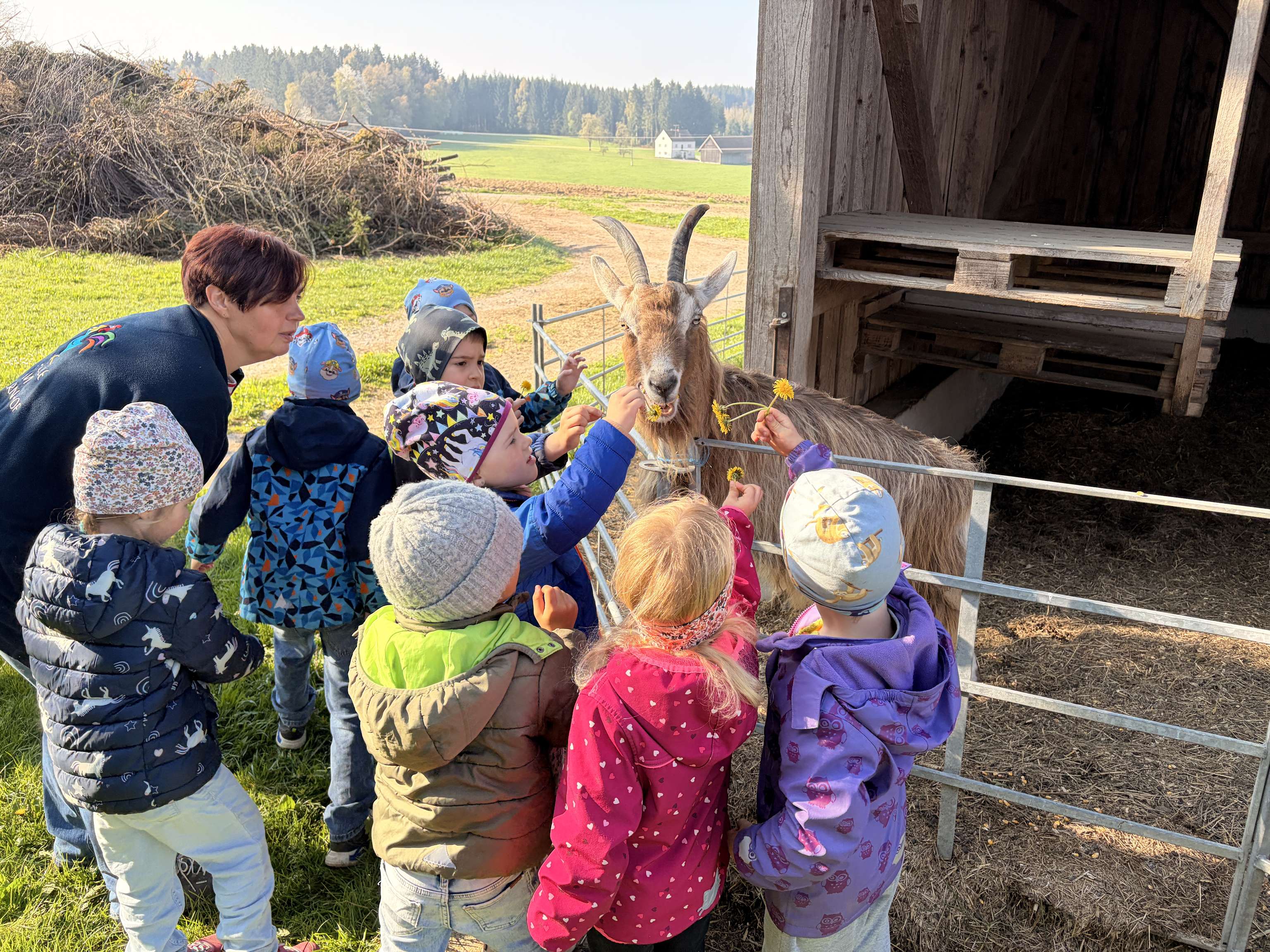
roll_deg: +0.4
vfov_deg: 53.1
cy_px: 476
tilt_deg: -18.2
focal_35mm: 26
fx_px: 954
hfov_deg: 67.3
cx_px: 635
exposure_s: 1/507
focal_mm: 5.96
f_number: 1.6
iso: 50
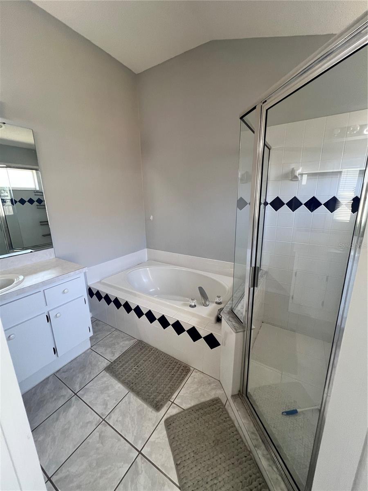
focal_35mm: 13
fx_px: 184
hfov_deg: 89.9
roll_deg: +0.7
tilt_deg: -14.1
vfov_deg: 106.2
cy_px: 246
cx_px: 184
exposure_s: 1/120
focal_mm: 1.57
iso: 160
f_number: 1.8
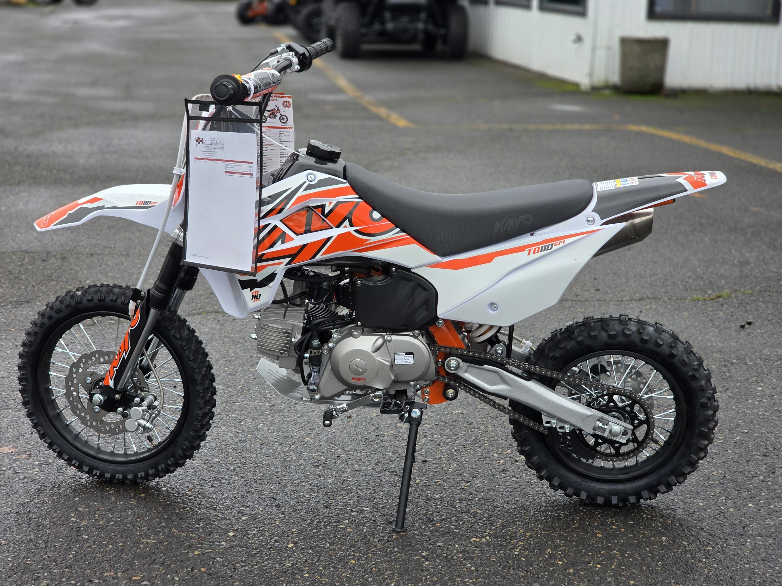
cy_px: 293
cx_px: 391
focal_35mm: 69
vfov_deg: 21.3
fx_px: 1559
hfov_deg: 28.2
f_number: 2.4
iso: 50
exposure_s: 1/212
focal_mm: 7.9
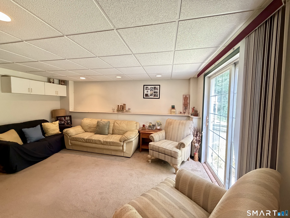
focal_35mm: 14
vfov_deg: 85.7
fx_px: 117
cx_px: 145
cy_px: 109
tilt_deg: -2.8
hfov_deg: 102.1
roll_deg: -0.5
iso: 800
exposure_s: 1/60
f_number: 2.2
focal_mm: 2.22
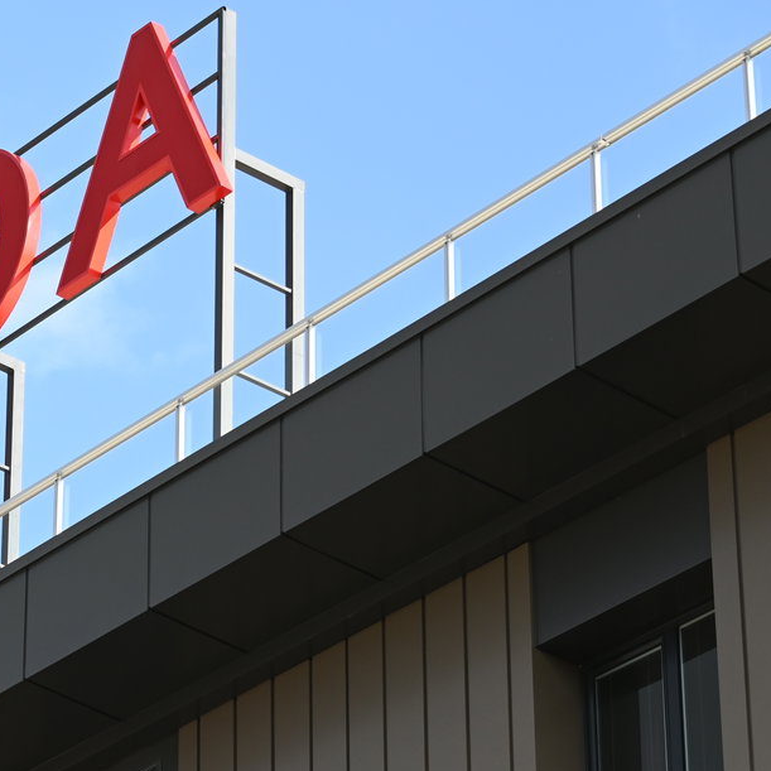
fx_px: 4208
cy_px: 590
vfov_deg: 10.4
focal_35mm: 167
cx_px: -174
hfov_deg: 10.3
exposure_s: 1/250
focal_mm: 50
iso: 200
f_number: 7.1
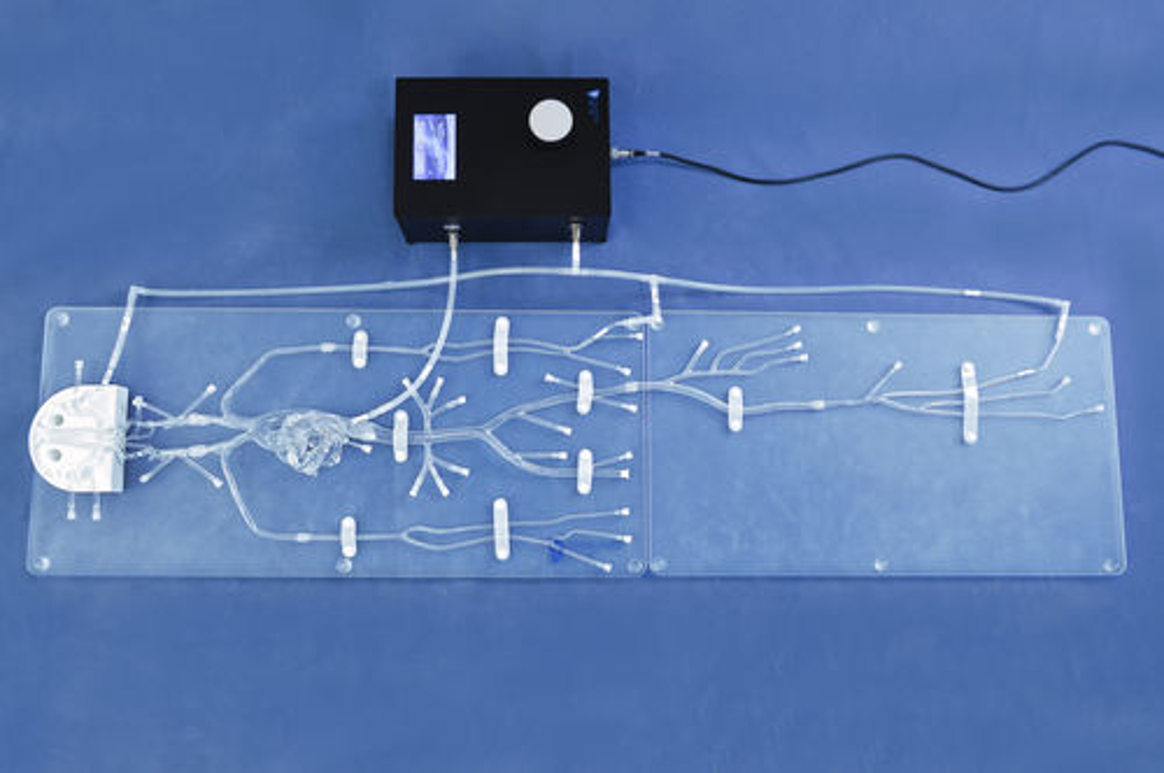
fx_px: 969
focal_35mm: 30
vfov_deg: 43.5
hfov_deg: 62.0
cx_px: 582
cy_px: 386
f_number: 5.6
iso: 560
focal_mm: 20
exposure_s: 1/60
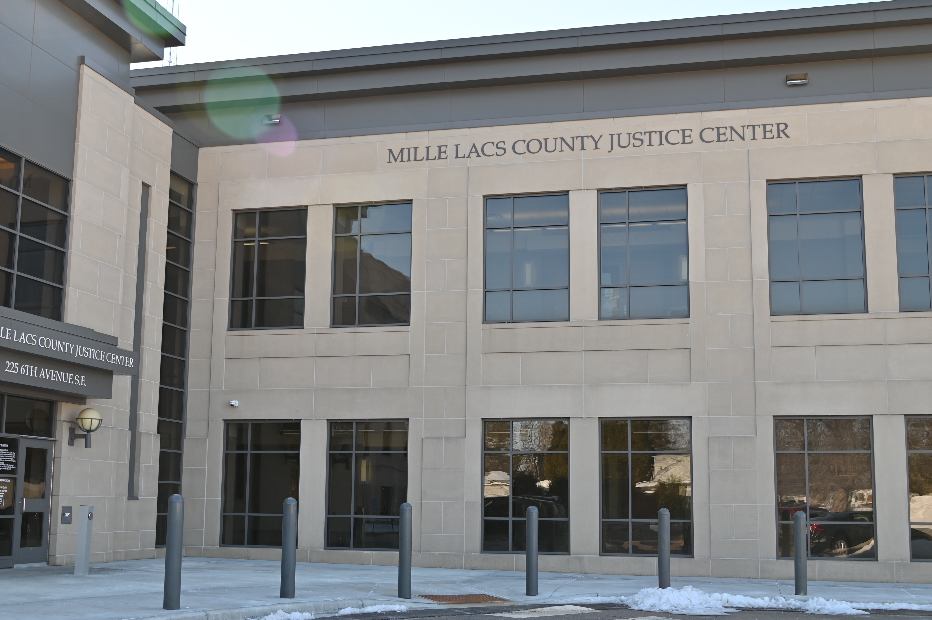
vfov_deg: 30.5
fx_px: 1138
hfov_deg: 44.5
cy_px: 334
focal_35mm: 44
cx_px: 458
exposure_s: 1/250
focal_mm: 34
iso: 100
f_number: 5.6
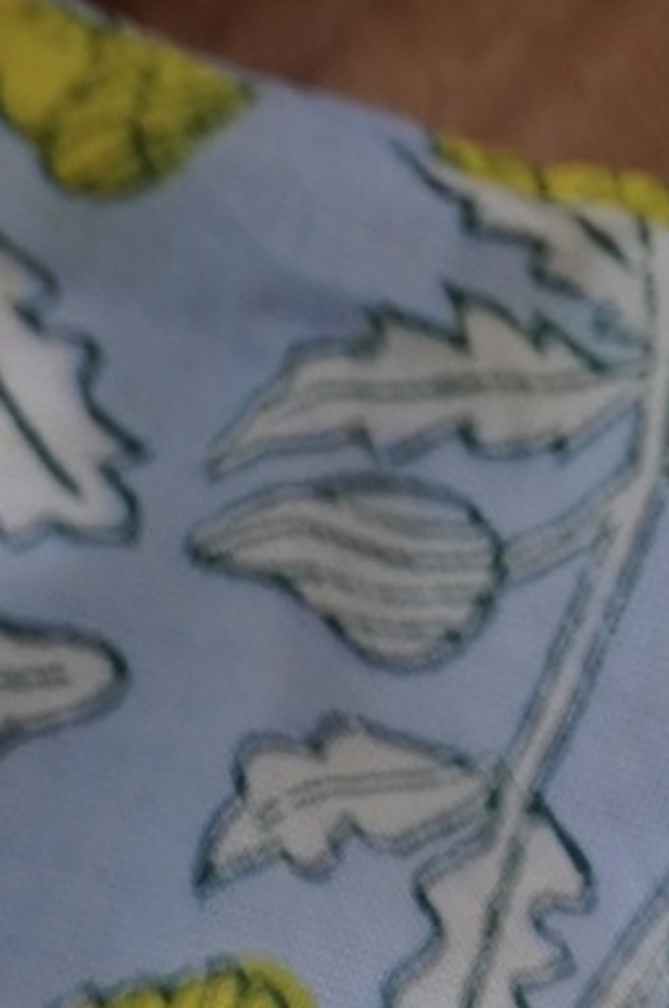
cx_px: 1203
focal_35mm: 319
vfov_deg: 6.1
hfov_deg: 4.3
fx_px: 8916
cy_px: -1641
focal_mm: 34
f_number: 2.8
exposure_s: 1/4
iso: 100
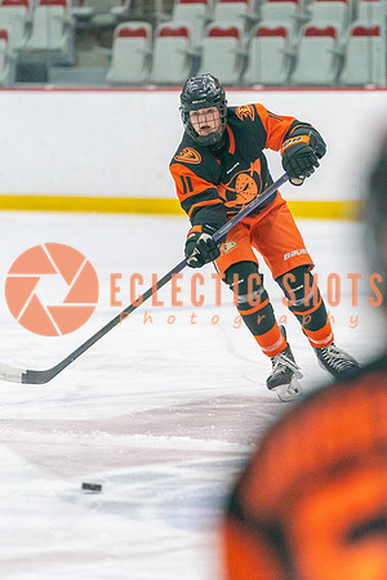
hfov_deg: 4.6
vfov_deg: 6.9
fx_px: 4837
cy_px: 290
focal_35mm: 300
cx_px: 244
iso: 3200
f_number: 2.8
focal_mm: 200
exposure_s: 1/1250
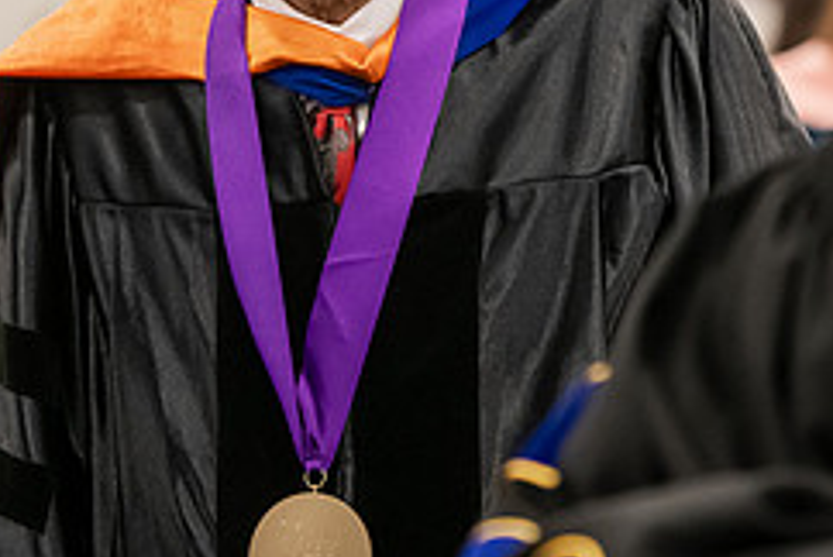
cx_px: 324
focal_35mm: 323
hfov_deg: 6.4
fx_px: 7483
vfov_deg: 4.3
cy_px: -60
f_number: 3.2
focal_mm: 135
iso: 3200
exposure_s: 1/200
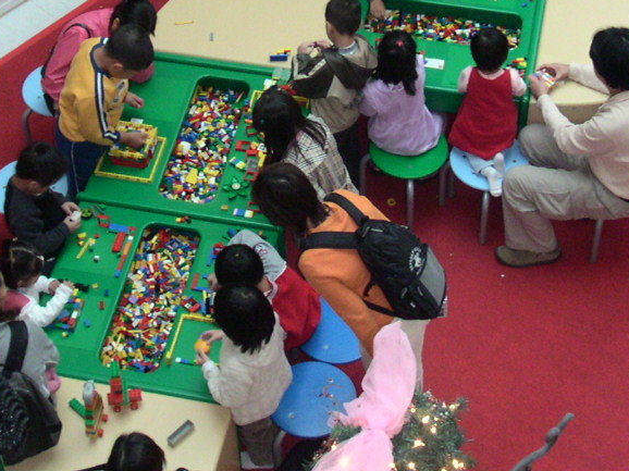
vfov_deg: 17.7
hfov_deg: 23.8
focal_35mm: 82
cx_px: 349
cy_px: 36
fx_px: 1489
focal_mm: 5.7
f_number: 2.8
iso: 160
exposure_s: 1/50
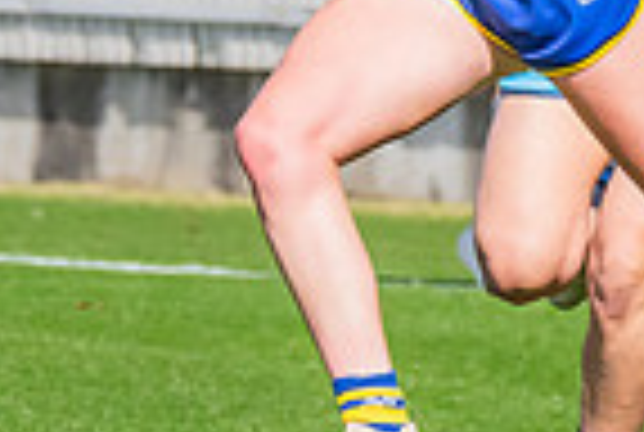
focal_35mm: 1613
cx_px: 228
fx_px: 28915
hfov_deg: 1.3
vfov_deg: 0.9
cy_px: -131
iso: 800
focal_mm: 250
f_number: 10
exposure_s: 1/1250
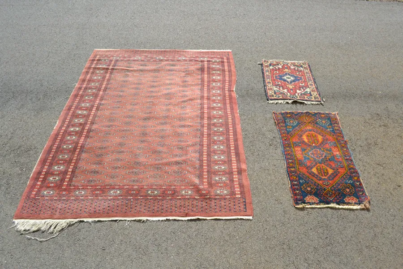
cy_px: 134
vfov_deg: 40.0
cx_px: 202
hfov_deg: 57.2
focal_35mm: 33
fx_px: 369
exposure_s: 1/250
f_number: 8
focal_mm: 22
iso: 100
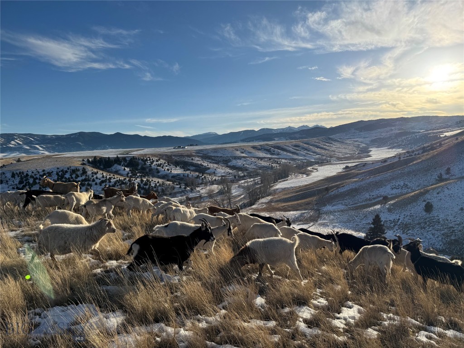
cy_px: 174
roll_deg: +3.5
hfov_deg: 71.6
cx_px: 232
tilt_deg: -4.8
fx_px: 322
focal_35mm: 24
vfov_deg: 56.8
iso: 80
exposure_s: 1/6410
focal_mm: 6.76
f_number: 1.78
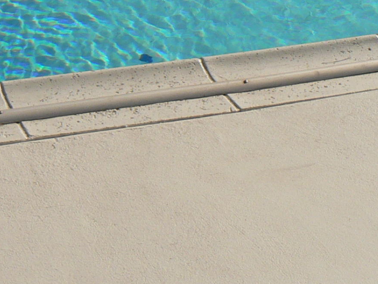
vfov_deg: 11.4
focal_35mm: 123
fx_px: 1344
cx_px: 201
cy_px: -175
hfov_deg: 16.0
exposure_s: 1/640
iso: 80
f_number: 8
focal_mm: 6
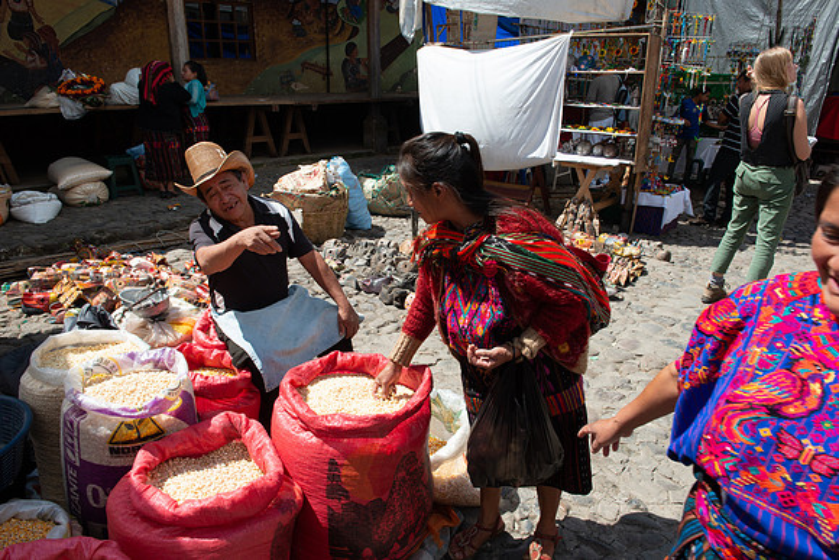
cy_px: 280
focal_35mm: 24
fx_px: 559
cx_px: 420
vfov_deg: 53.2
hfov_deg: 73.7
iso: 200
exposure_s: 1/160
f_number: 13
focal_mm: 24
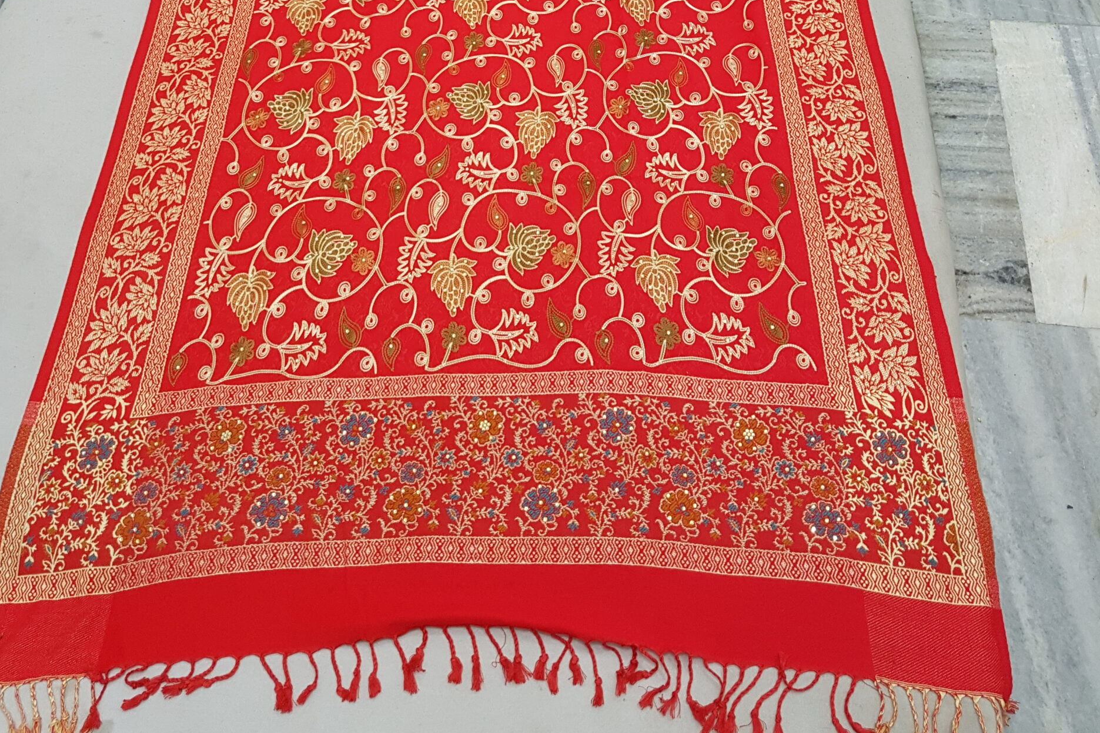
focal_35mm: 37
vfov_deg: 32.7
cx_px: 536
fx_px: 1130
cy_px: -17
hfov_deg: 51.9
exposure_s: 1/33
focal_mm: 4.2
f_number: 1.7
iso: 125
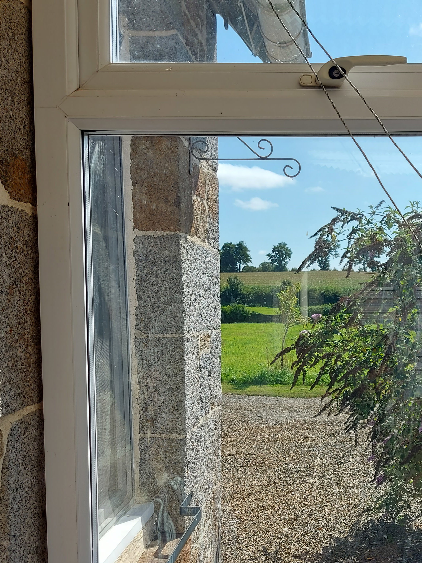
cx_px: 328
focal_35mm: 40
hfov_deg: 35.0
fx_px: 650
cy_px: 356
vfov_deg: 46.3
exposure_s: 1/710
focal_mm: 5.23
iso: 32
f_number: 1.8
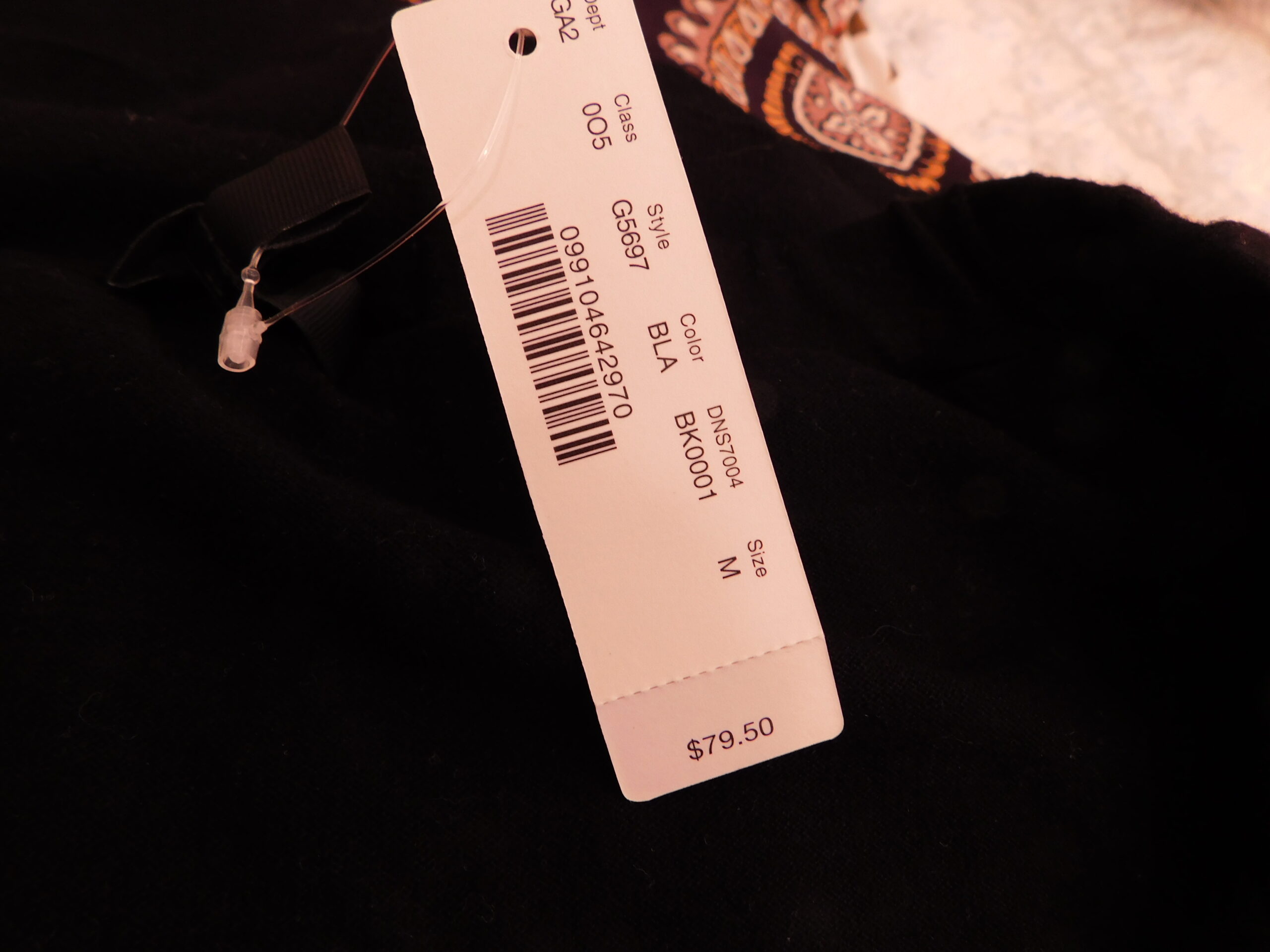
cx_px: 635
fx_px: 844
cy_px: 476
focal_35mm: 23
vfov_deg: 58.9
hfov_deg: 73.9
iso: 125
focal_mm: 4
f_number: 3
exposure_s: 1/30
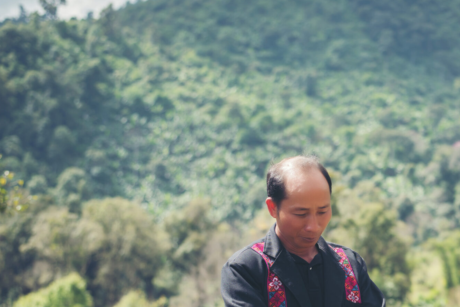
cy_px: 291
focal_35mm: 96
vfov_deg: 14.1
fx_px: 1227
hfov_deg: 20.8
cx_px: 404
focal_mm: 50
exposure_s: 1/640
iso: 100
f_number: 3.2
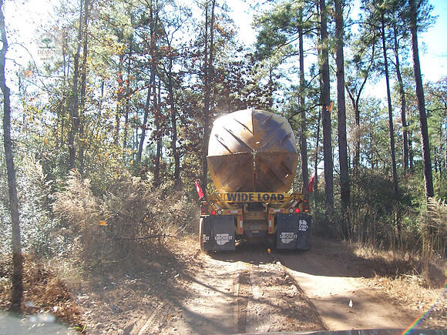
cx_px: 224
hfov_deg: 54.0
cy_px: 168
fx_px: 439
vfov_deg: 41.8
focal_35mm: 34
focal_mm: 5.6
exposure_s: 1/180
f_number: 2.7
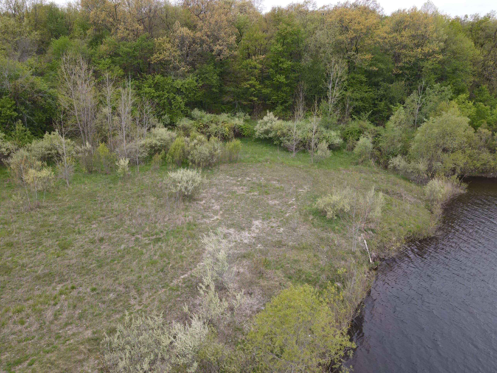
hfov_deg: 71.6
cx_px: 248
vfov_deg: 56.8
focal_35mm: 24
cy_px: 186
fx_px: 345
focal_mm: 4.5
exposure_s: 1/15
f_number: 2.8
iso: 290
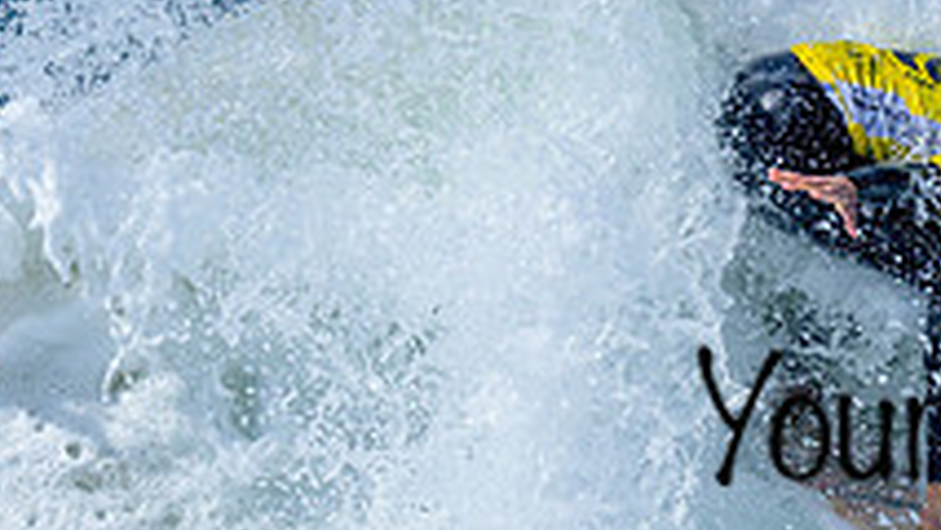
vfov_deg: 0.4
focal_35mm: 3134
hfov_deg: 0.7
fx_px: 78228
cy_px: 470
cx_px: 845
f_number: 6.3
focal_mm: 800
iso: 140
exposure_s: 1/2000
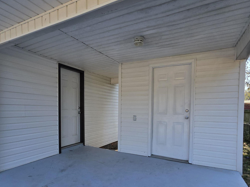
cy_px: 115
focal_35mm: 20
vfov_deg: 65.2
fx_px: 144
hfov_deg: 81.6
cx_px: 116
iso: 80
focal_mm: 2.2
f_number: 1.9
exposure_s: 1/2000
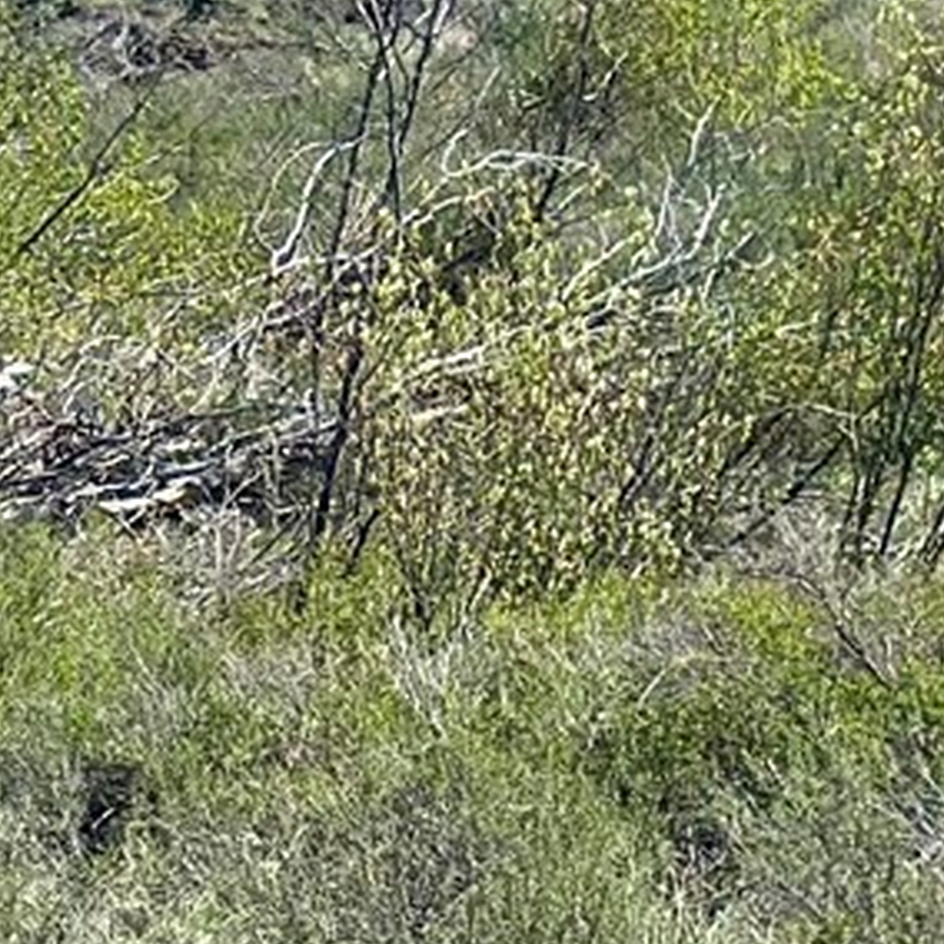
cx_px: -1333
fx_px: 7374
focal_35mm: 239
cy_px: 911
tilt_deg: -10.4
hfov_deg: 6.9
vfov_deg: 7.3
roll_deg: -2.0
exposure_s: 1/3155
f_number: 1.78
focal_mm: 6.86
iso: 100
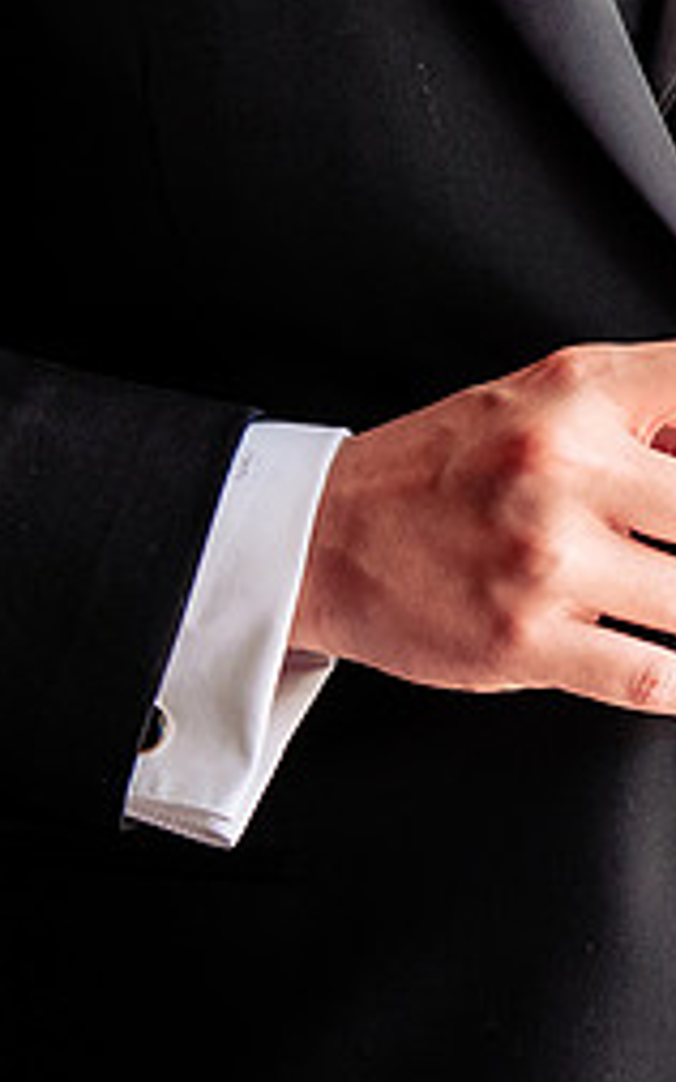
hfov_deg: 9.0
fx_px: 4159
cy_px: 520
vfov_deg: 14.8
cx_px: 1040
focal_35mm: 141
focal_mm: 50
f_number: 3.5
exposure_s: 1/250
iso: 800
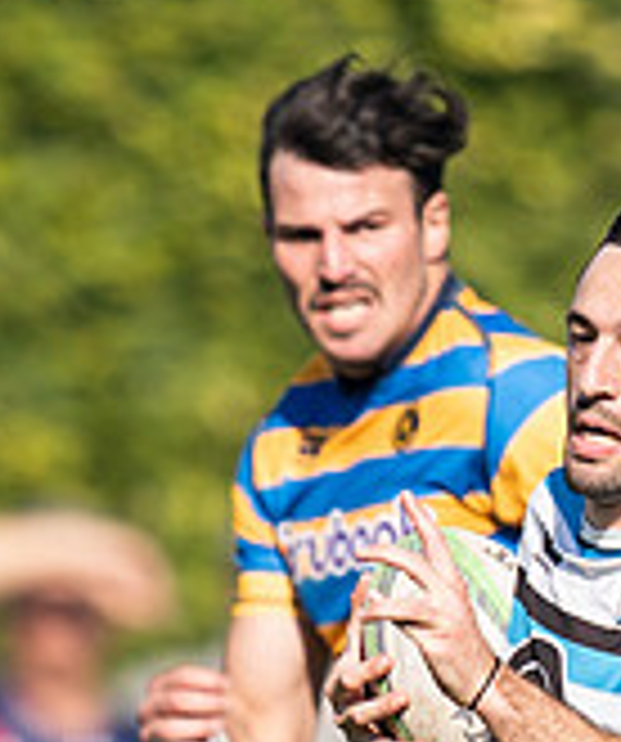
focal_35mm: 2583
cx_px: -140
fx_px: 57782
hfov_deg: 0.6
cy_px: 903
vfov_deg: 0.7
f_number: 2.8
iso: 100
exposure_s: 1/1250
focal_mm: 400
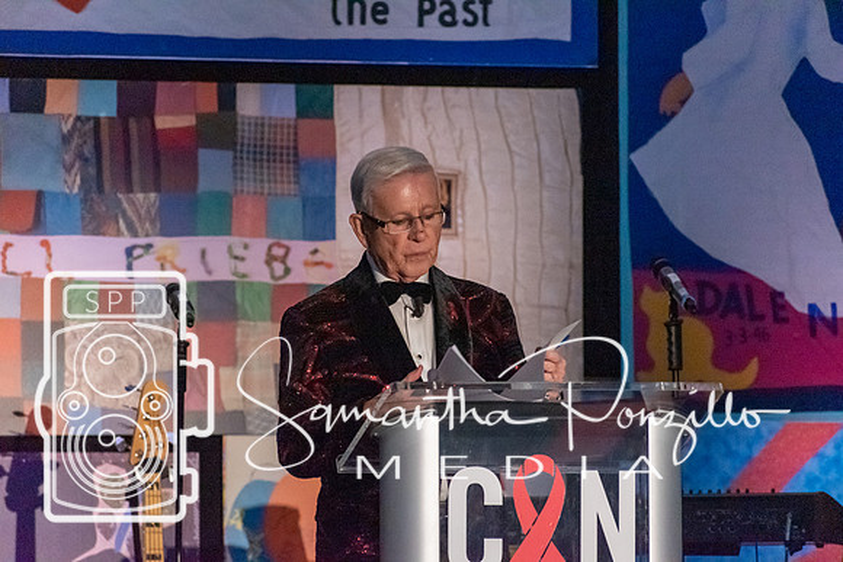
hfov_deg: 6.2
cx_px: 422
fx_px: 7747
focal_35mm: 331
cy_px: 281
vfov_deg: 4.2
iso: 12800
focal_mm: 220
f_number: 5.6
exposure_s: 1/320
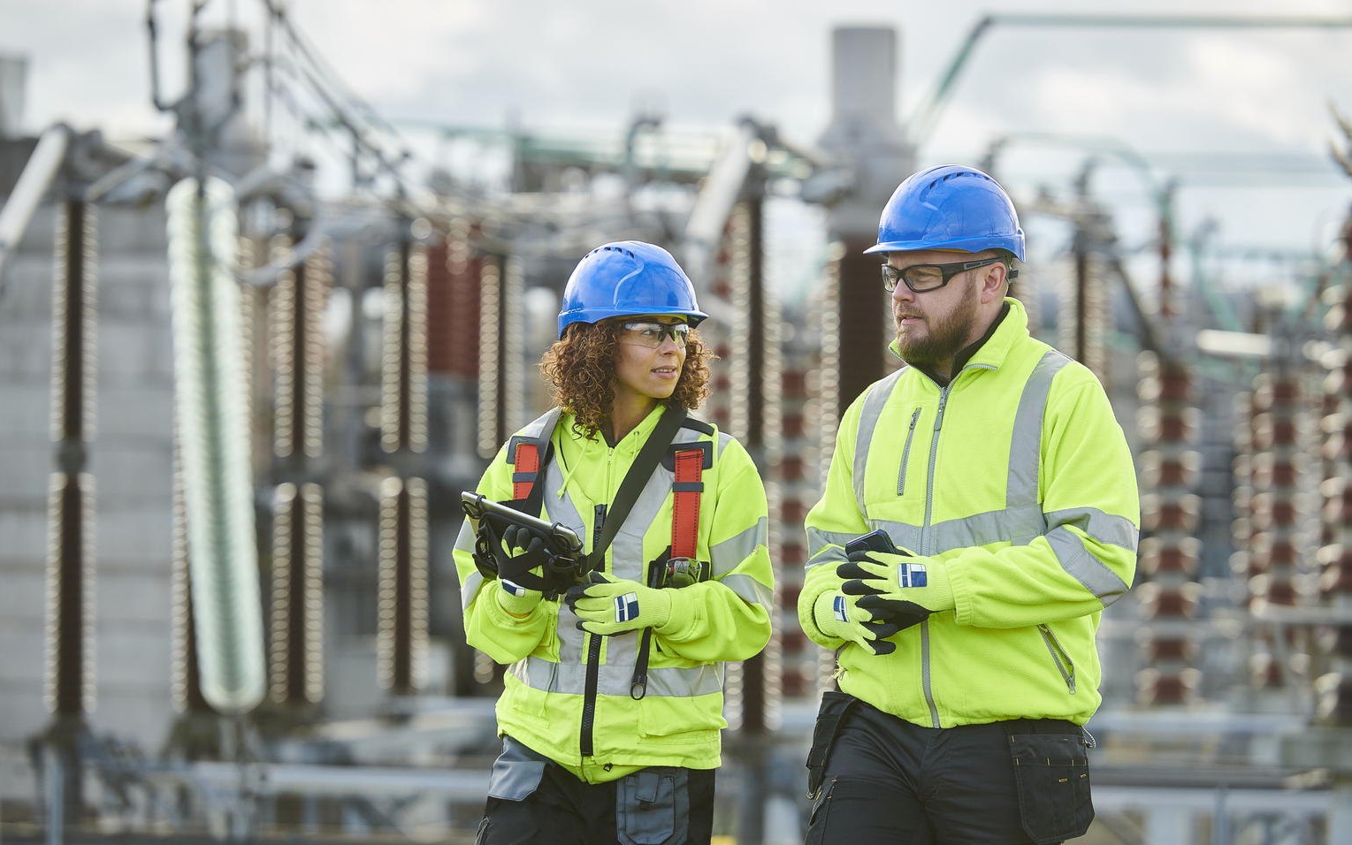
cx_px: 677
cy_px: 403
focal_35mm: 174
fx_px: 6412
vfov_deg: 7.5
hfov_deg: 12.0
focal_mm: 170
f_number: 4.5
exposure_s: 1/1000
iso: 640
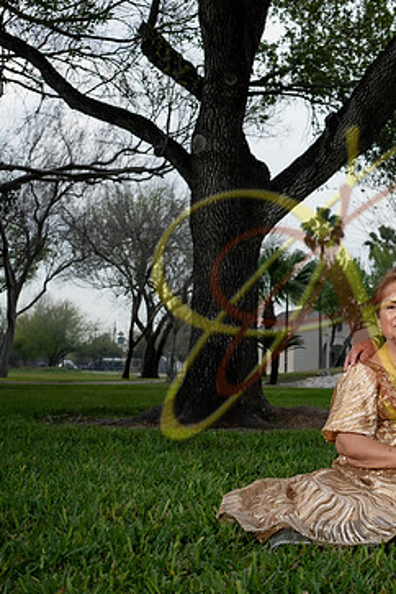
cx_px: 466
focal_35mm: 48
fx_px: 792
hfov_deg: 25.4
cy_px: 284
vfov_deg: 41.1
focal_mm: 20
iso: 200
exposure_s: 1/1000
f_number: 2.8
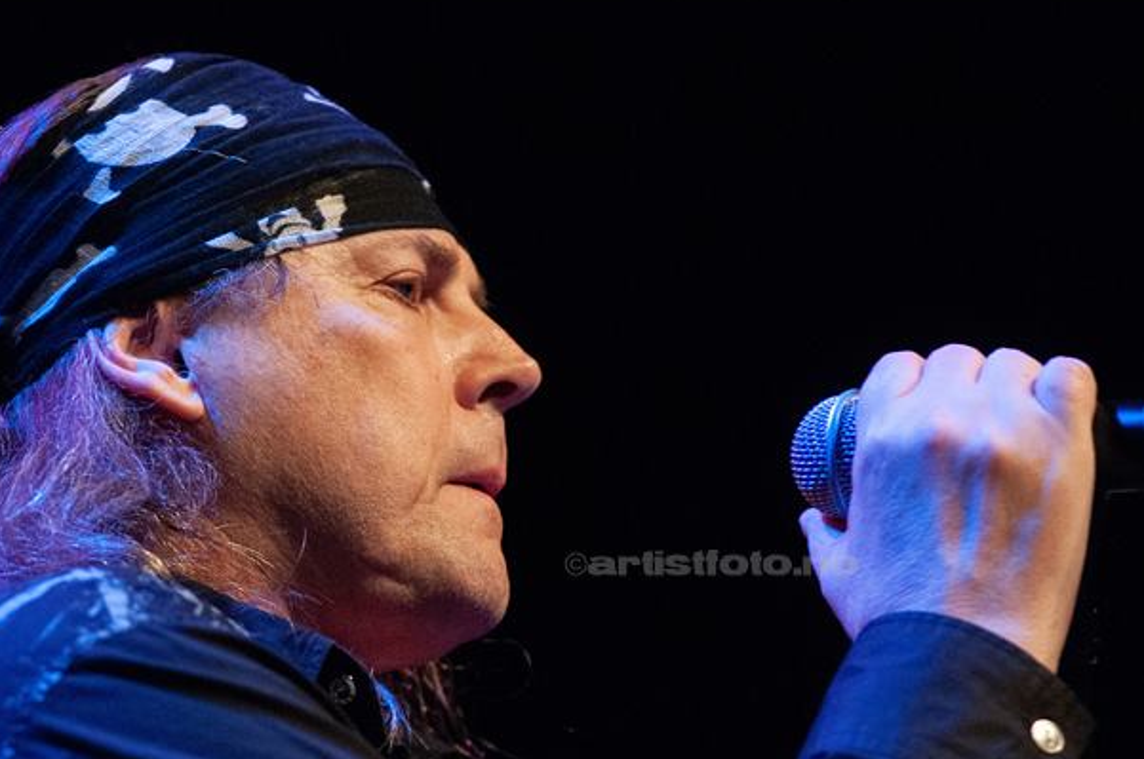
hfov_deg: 7.9
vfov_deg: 5.3
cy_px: 426
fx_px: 8270
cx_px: 579
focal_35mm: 261
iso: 1600
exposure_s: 1/250
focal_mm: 145
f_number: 2.8
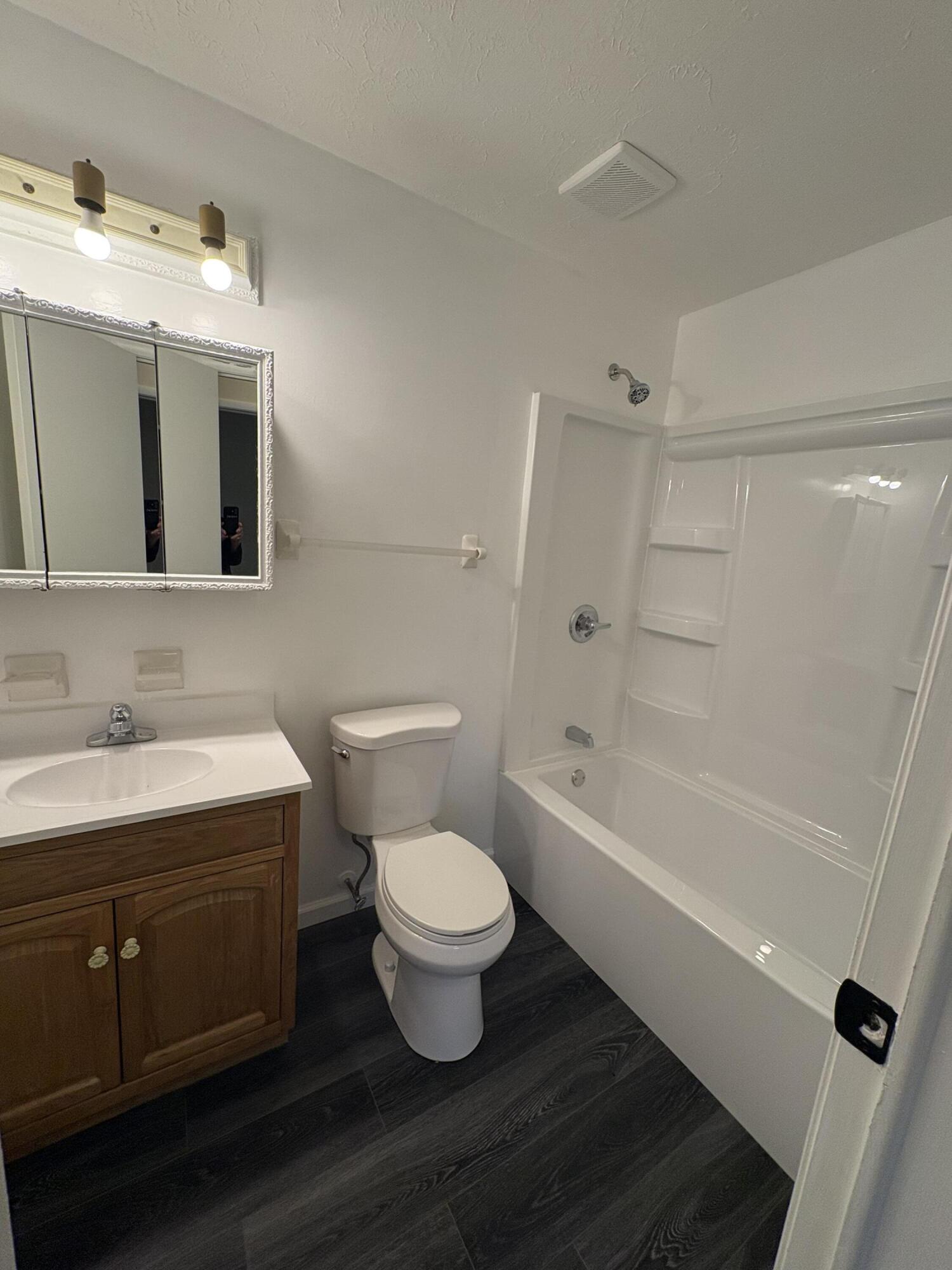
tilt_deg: -9.5
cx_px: 476
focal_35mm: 14
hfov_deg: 85.7
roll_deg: -4.7
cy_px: 635
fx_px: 513
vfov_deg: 102.1
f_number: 2.2
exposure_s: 1/120
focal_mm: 2.22
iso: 200
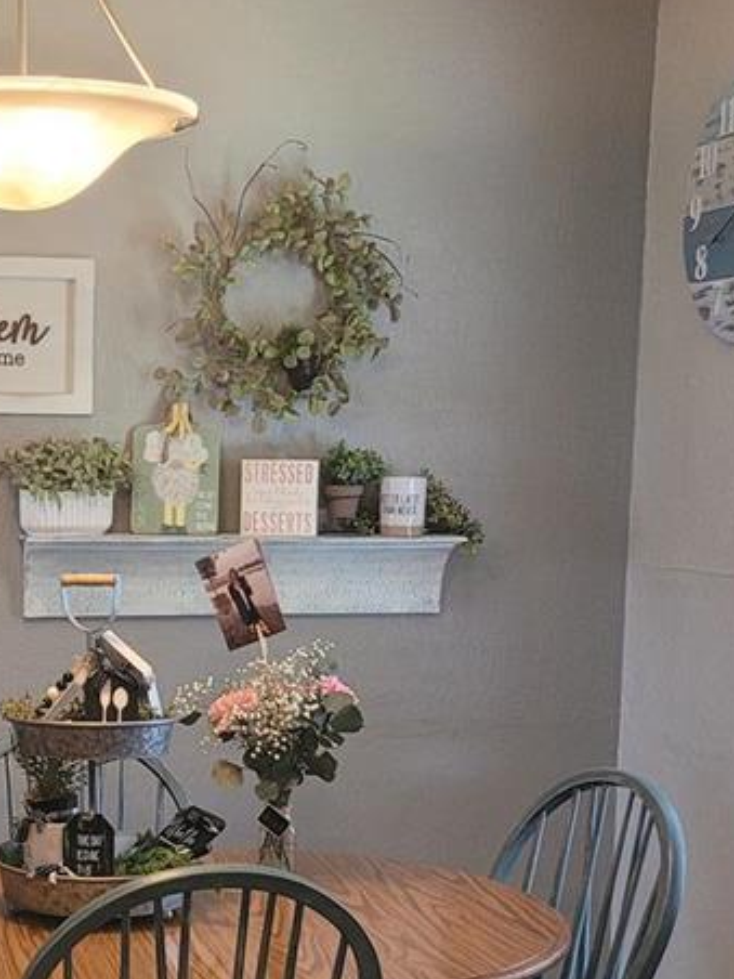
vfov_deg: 27.7
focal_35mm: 69
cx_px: 76
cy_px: 754
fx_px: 1951
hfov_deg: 20.9
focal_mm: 5.4
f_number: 1.8
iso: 200
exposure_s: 1/60
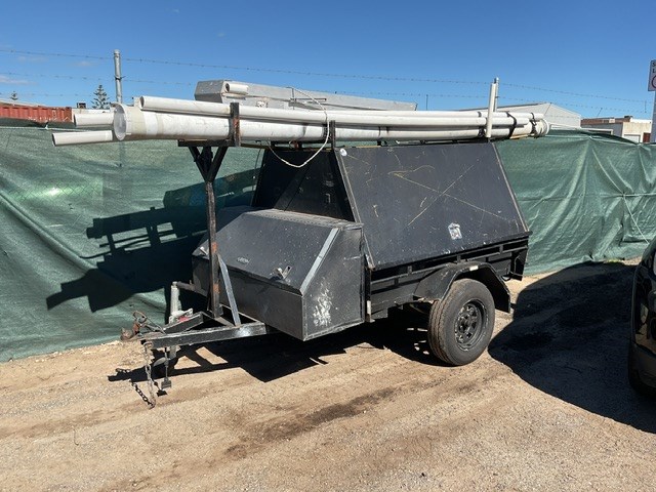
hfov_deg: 61.7
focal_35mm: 29
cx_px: 328
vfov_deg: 48.2
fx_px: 550
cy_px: 246
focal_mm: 3
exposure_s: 1/1626
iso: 16
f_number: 1.8
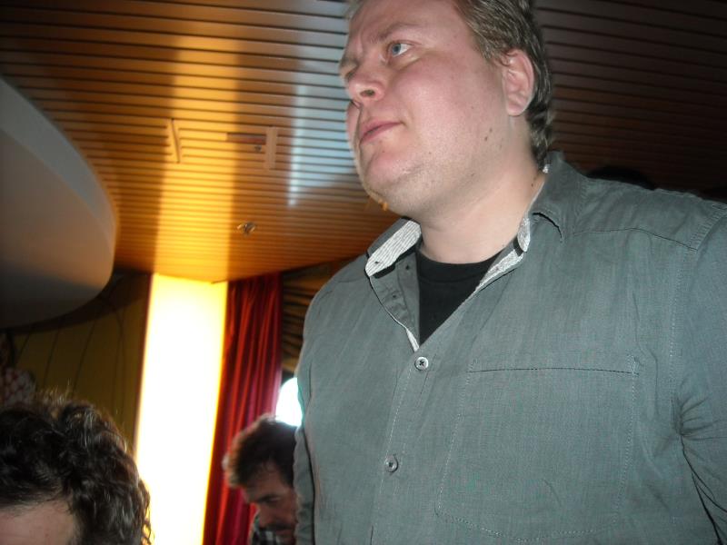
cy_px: 272
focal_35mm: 35
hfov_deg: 52.6
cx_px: 364
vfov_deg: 40.7
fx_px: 735
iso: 200
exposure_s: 1/60
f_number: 2.8
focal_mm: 5.7
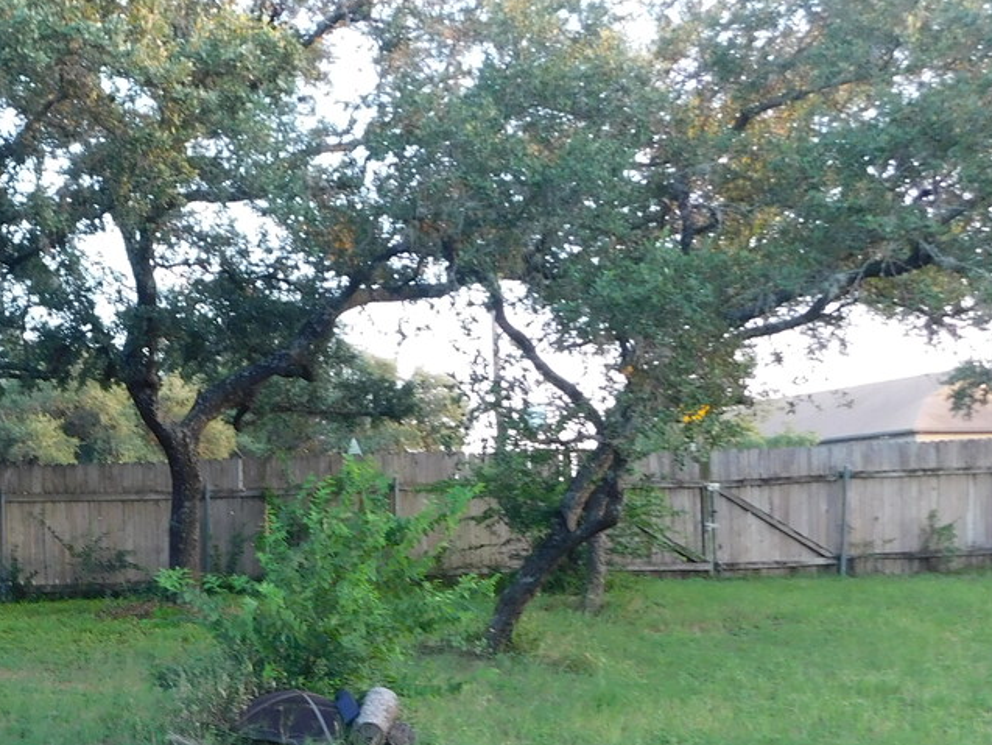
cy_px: 613
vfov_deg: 27.4
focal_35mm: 52
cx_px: 61
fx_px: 1490
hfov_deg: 34.3
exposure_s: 1/30
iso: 140
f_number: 3
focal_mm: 4
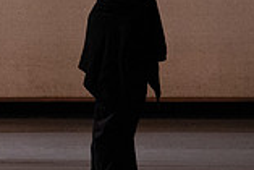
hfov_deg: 2.8
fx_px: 5148
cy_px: -56
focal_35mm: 729
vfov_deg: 1.9
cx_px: -21
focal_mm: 197
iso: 12800
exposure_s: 1/500
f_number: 6.3
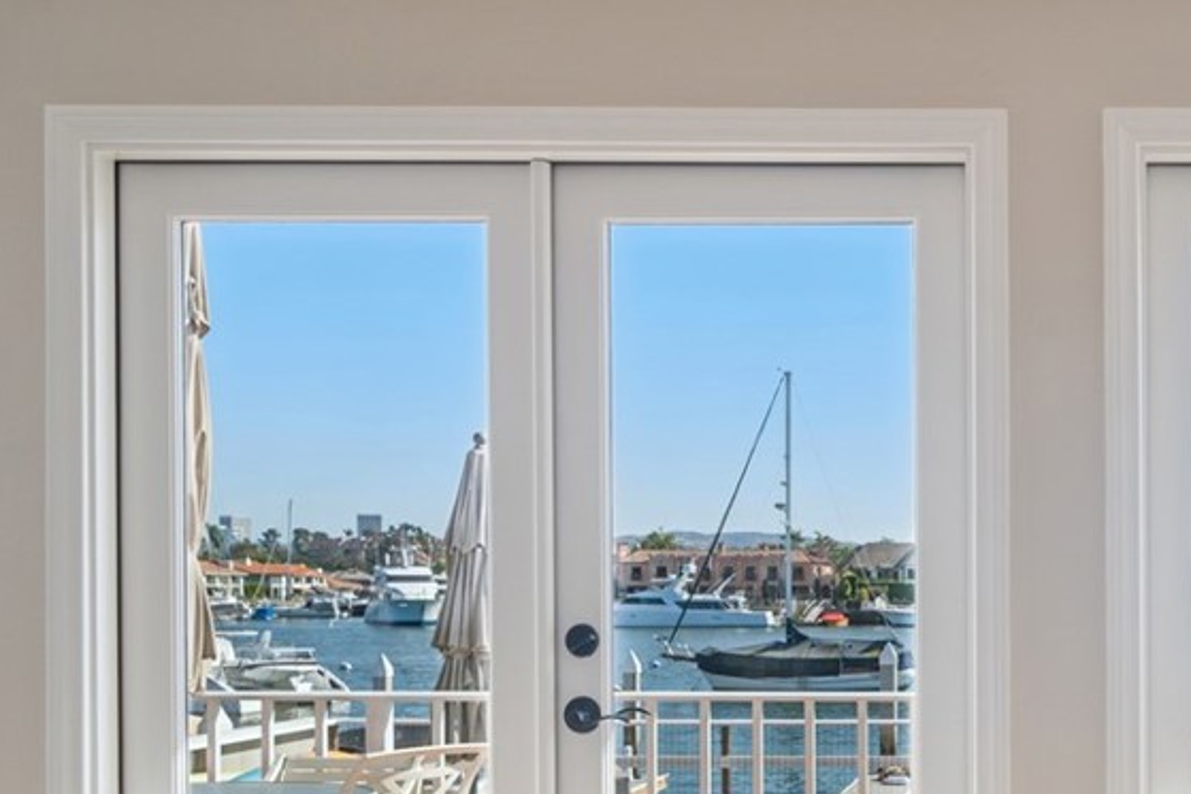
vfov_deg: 30.1
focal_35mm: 44
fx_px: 1456
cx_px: 1059
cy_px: 586
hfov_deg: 41.2
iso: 400
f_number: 8
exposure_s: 1/800
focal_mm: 24
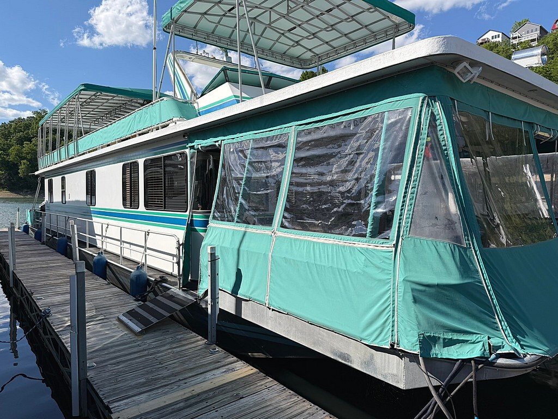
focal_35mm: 24
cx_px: 279
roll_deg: -0.8
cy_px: 210
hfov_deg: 71.6
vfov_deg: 56.8
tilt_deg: -2.3
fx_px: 387
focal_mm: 6.76
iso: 80
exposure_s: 1/5714
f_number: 1.78
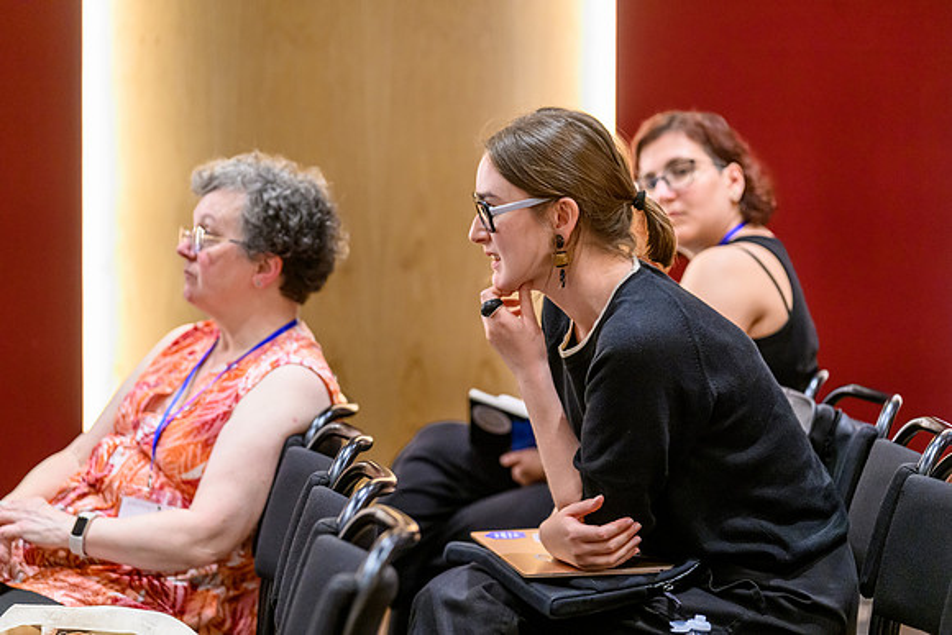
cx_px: 476
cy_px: 318
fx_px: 3137
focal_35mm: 119
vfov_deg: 11.6
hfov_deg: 17.3
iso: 3600
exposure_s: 1/125
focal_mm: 116
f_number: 2.8
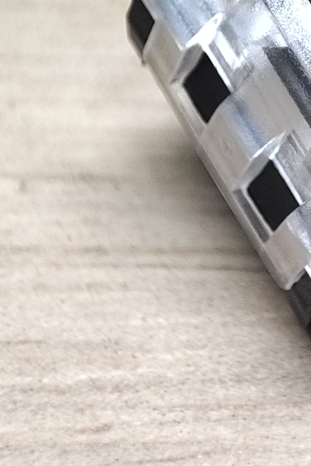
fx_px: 1541
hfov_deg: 11.2
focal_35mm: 119
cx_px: 409
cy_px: 57
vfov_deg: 17.0
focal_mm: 4.03
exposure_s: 1/50
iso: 171
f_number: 2.4
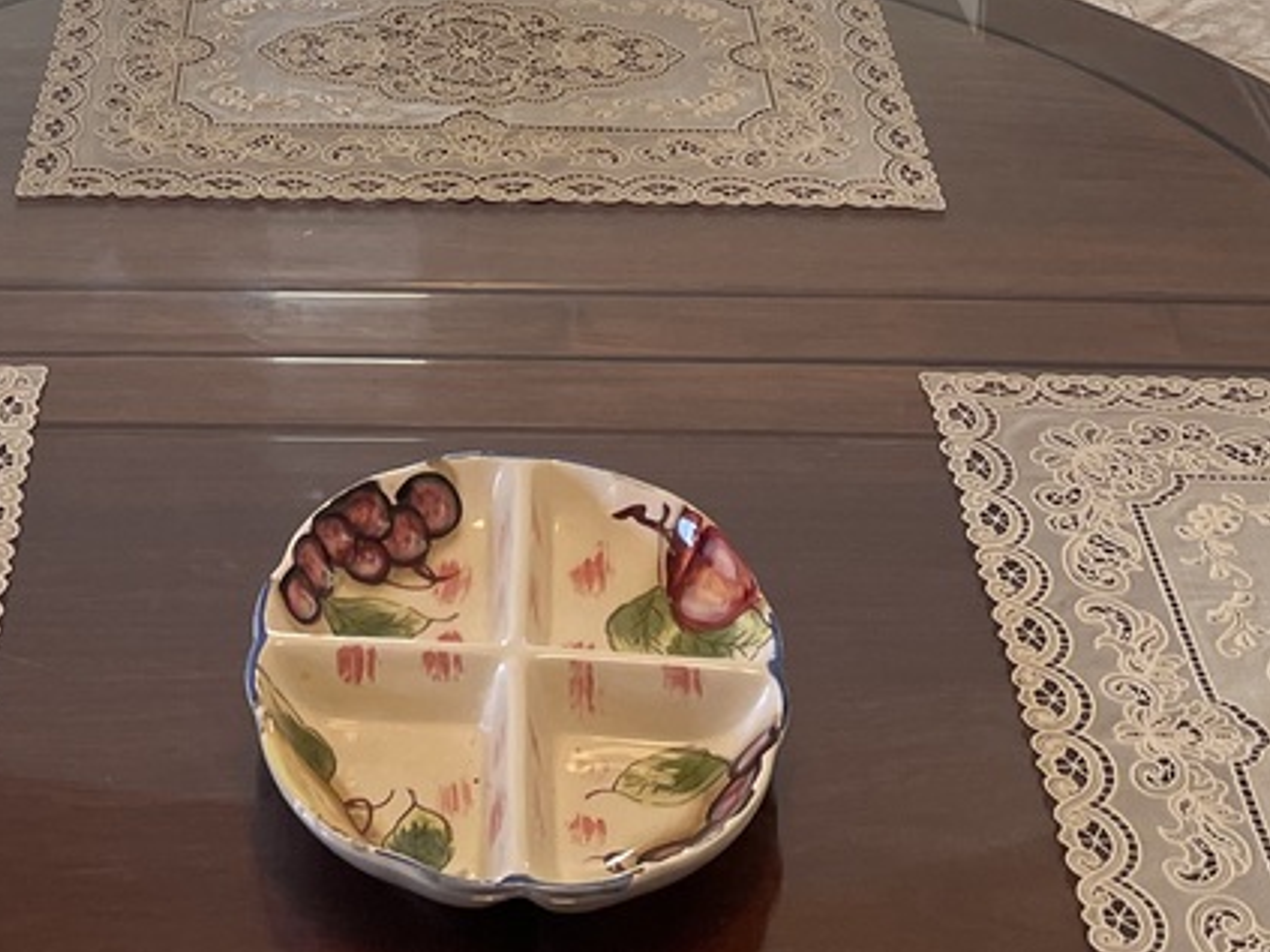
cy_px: -494
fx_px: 2934
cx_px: 297
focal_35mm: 80
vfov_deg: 16.7
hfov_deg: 24.1
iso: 80
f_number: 1.6
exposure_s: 1/100
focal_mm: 4.2
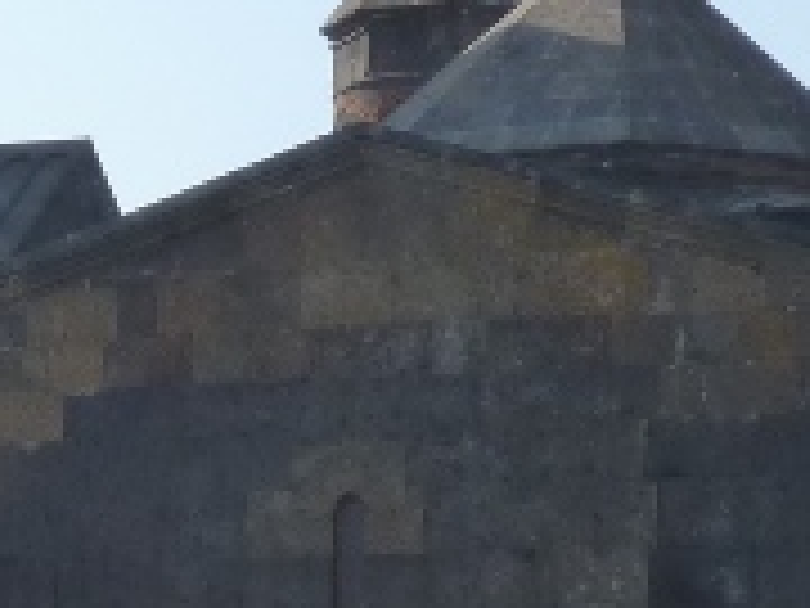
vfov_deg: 9.3
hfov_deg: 12.4
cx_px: 171
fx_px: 3721
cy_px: 513
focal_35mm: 159
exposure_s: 1/320
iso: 125
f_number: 5.6
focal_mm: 5
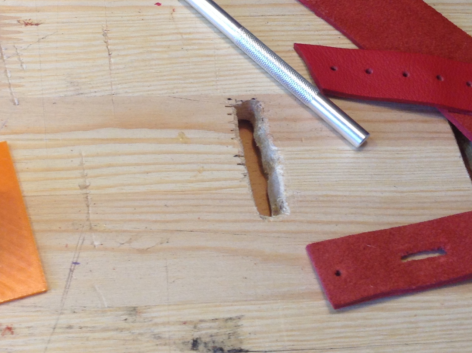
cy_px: 54
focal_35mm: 67
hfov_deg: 28.5
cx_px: 106
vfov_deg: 21.5
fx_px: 912
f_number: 2.4
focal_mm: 3.3
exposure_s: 1/24
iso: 40
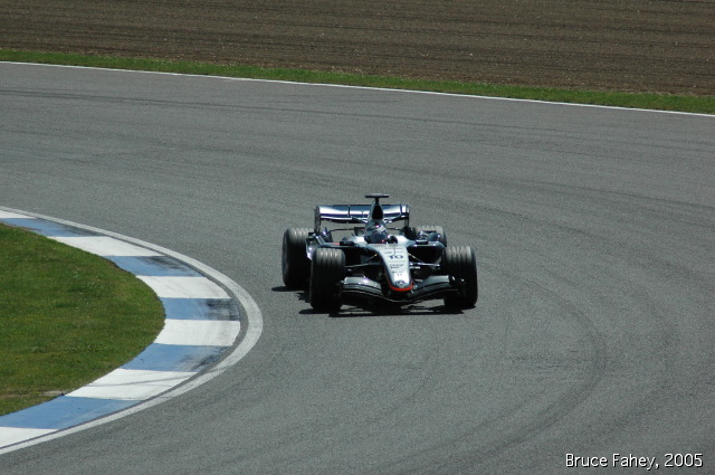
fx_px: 8926
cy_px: 238
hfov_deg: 4.6
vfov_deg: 3.0
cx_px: 358
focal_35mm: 450
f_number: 9
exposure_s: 1/2500
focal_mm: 300
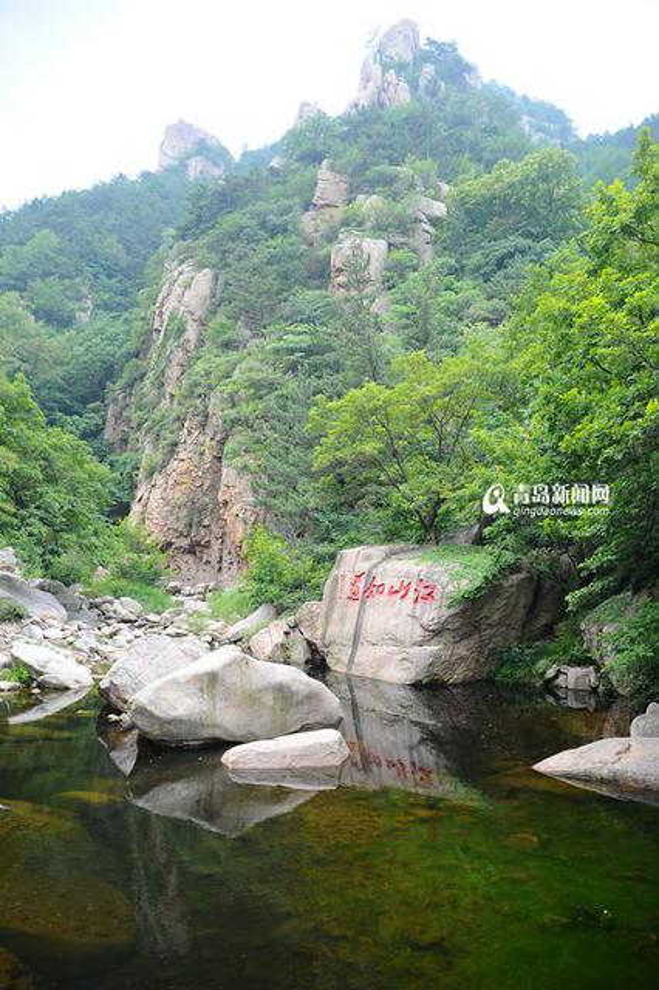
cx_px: 330
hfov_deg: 46.4
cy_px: 495
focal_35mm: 28
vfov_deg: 65.5
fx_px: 770
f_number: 3.2
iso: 200
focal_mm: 28
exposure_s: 1/400
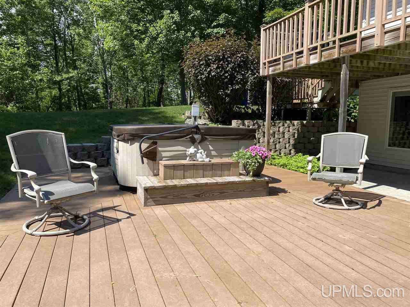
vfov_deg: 53.1
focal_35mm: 26
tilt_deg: -6.6
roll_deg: -1.8
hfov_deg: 67.3
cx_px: 205
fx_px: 308
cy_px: 154
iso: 32
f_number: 1.8
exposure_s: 1/1608
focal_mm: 4.25
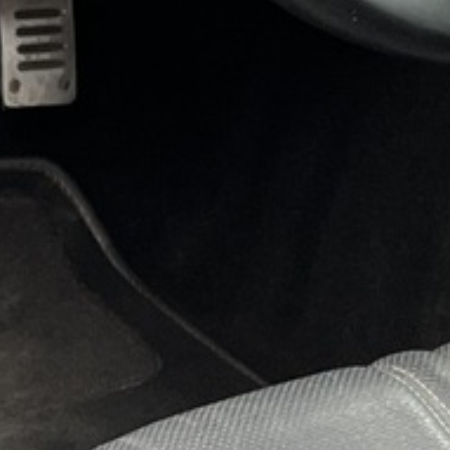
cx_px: -459
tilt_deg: -36.5
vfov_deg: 9.0
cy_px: 358
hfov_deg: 8.6
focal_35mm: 193
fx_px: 2839
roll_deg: -1.6
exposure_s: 1/121
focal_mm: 5.1
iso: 125
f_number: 1.6
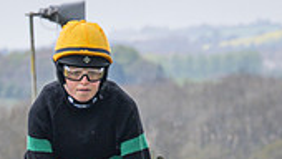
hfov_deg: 2.6
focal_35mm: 816
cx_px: 8
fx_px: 6107
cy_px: 414
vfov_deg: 1.5
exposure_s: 1/800
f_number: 4
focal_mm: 115
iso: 200
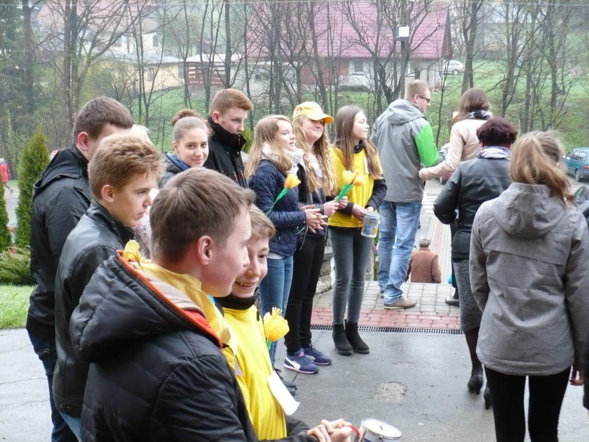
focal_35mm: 60
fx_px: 1021
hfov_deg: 32.2
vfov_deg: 24.4
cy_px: 221
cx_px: 294
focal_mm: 9.9
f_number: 3.1
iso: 200
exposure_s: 1/60
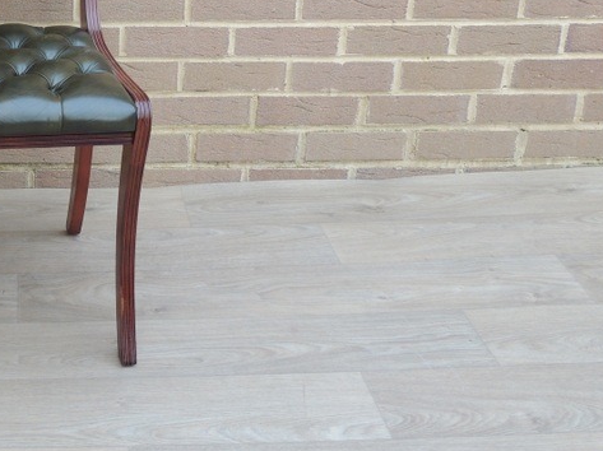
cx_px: 5
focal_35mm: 65
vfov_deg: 22.1
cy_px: 66
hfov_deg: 28.1
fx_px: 1131
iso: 100
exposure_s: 1/50
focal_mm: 5.3
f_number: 3.1
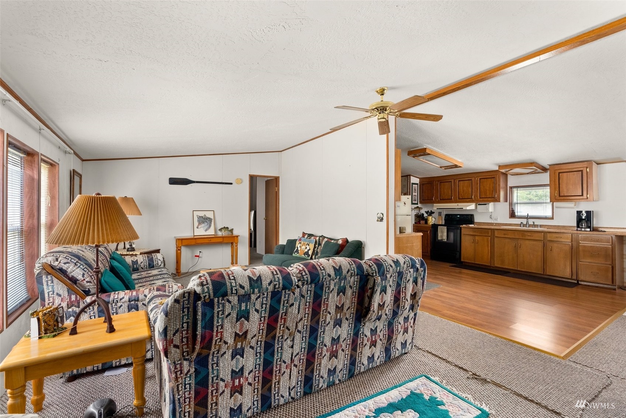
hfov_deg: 96.7
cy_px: 209
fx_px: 278
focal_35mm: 16
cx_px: 313
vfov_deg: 73.8
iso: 500
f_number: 8
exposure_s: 1.3
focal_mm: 16
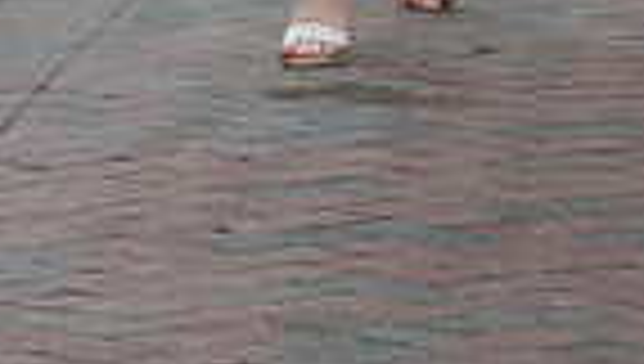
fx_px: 7304
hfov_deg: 5.0
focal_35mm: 427
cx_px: 308
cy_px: -553
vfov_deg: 2.8
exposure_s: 1/160
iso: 400
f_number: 10
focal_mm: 130
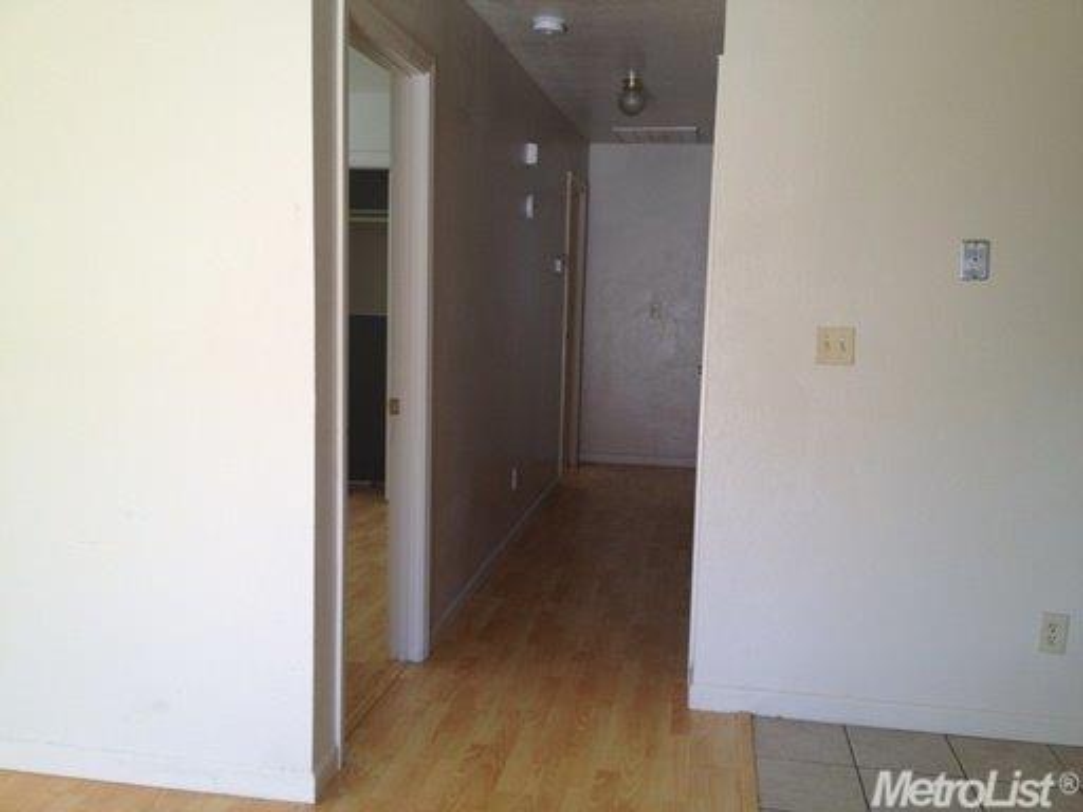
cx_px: 542
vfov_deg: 40.7
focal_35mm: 35
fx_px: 1095
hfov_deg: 52.6
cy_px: 406
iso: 50
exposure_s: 1/30
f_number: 2.4
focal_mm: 4.28
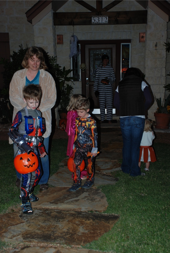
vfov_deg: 41.1
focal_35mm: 48
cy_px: 126
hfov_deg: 28.2
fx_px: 339
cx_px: 85
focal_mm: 32
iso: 220
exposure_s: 1/60
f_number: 4.2
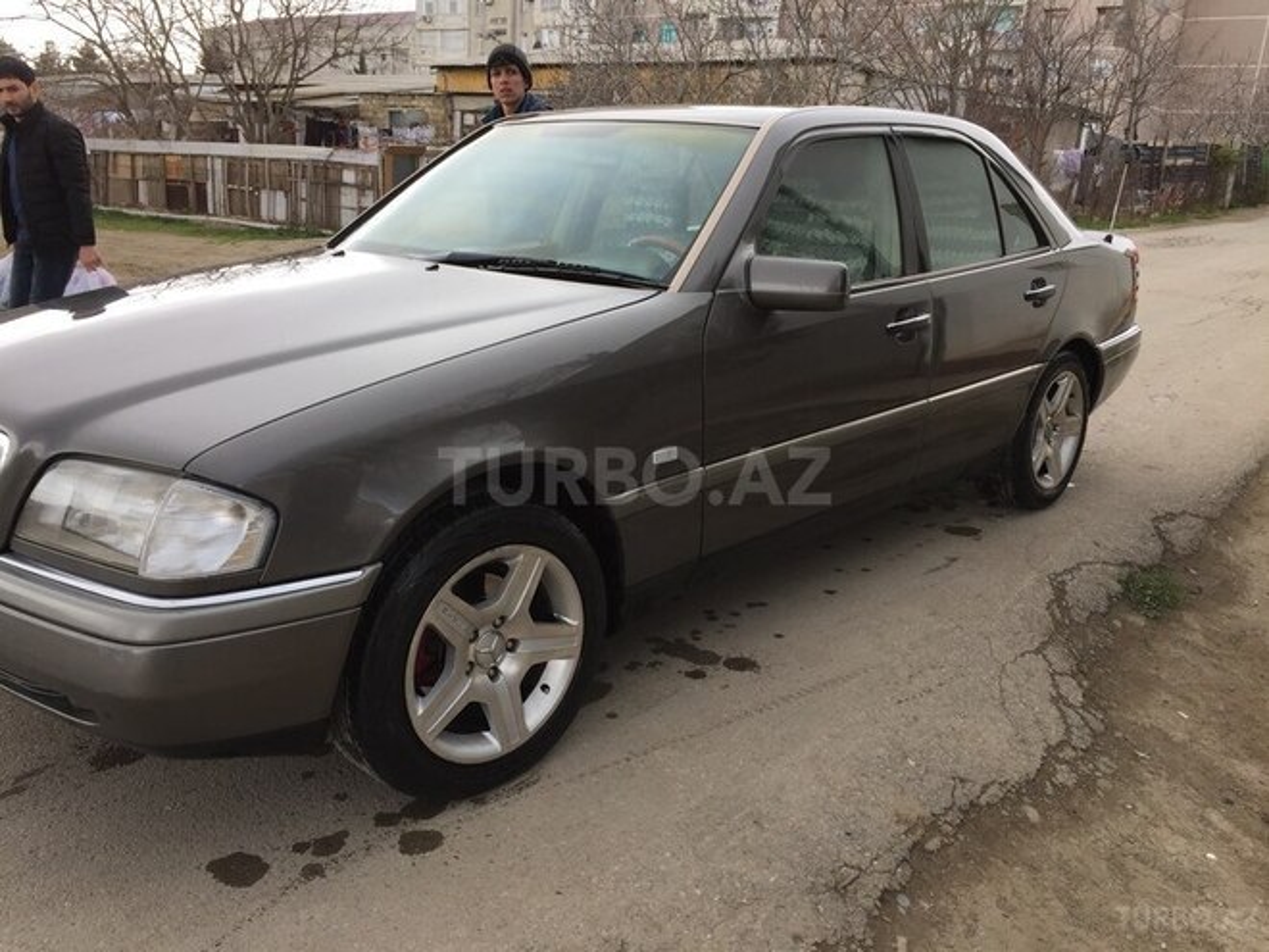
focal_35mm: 29
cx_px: 634
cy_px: 476
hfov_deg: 61.7
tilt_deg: -15.3
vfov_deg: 48.2
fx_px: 1063
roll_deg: -3.3
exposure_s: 1/648
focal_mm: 4.15
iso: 32
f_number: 2.2
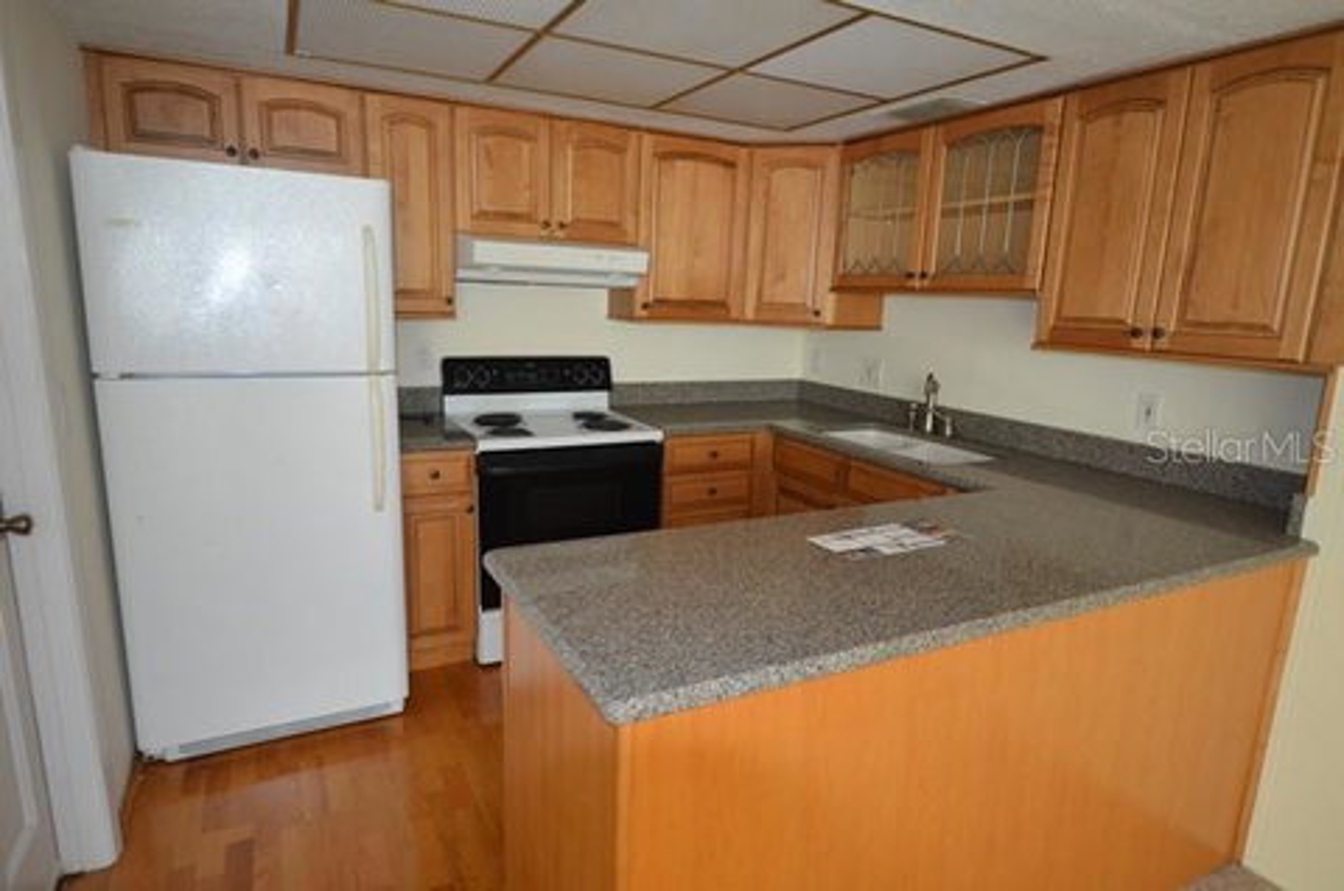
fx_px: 782
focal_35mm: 21
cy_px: 446
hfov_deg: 81.3
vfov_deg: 59.3
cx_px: 672
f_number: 4
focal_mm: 14
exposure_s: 1/60
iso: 900
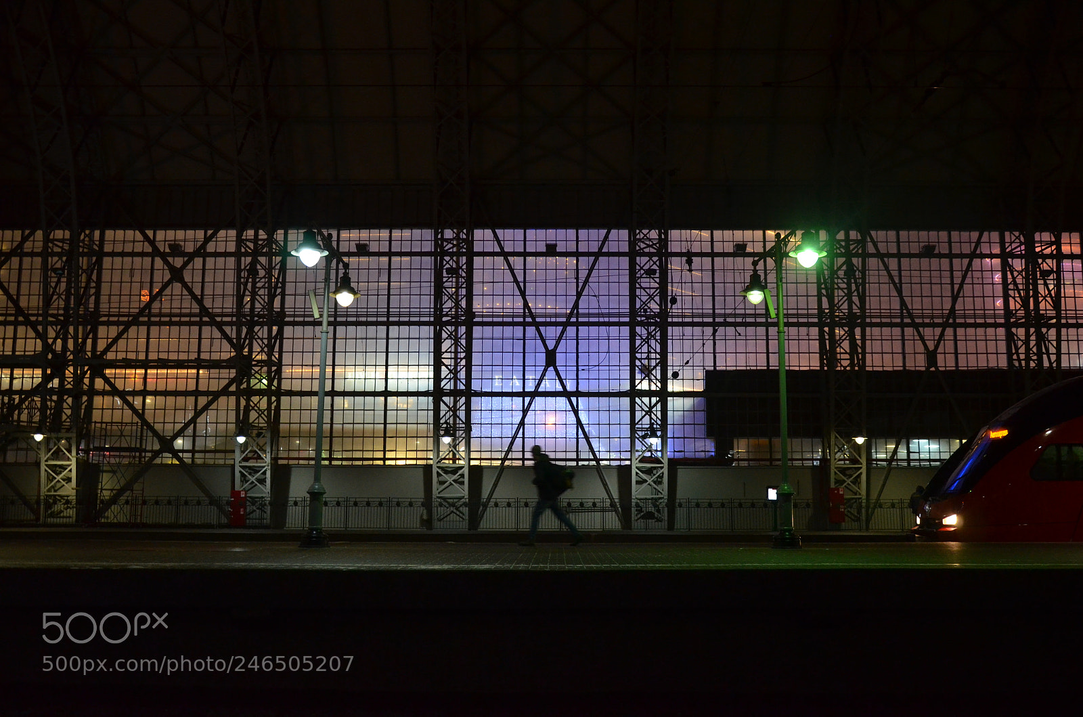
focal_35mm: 33
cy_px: 358
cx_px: 542
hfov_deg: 57.3
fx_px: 990
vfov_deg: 39.8
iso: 1800
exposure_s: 1/30
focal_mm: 22
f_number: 3.8
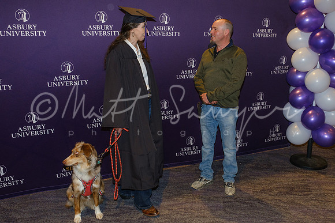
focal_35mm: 34
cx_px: 191
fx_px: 318
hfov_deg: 55.4
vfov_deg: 38.7
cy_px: 100
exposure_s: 1/60
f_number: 5.6
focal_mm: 20
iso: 800
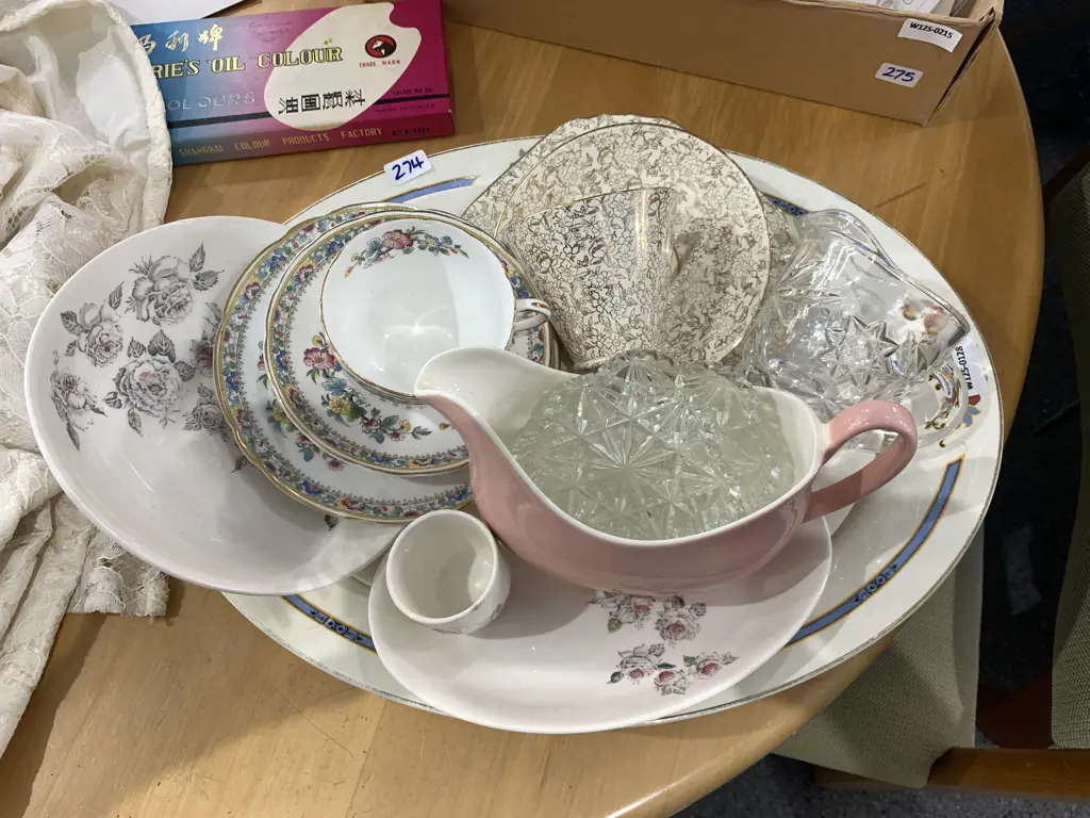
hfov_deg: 67.3
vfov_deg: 53.1
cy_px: 409
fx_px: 819
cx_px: 545
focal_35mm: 26
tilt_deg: -66.7
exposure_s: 1/50
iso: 80
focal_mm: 4.25
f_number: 1.8
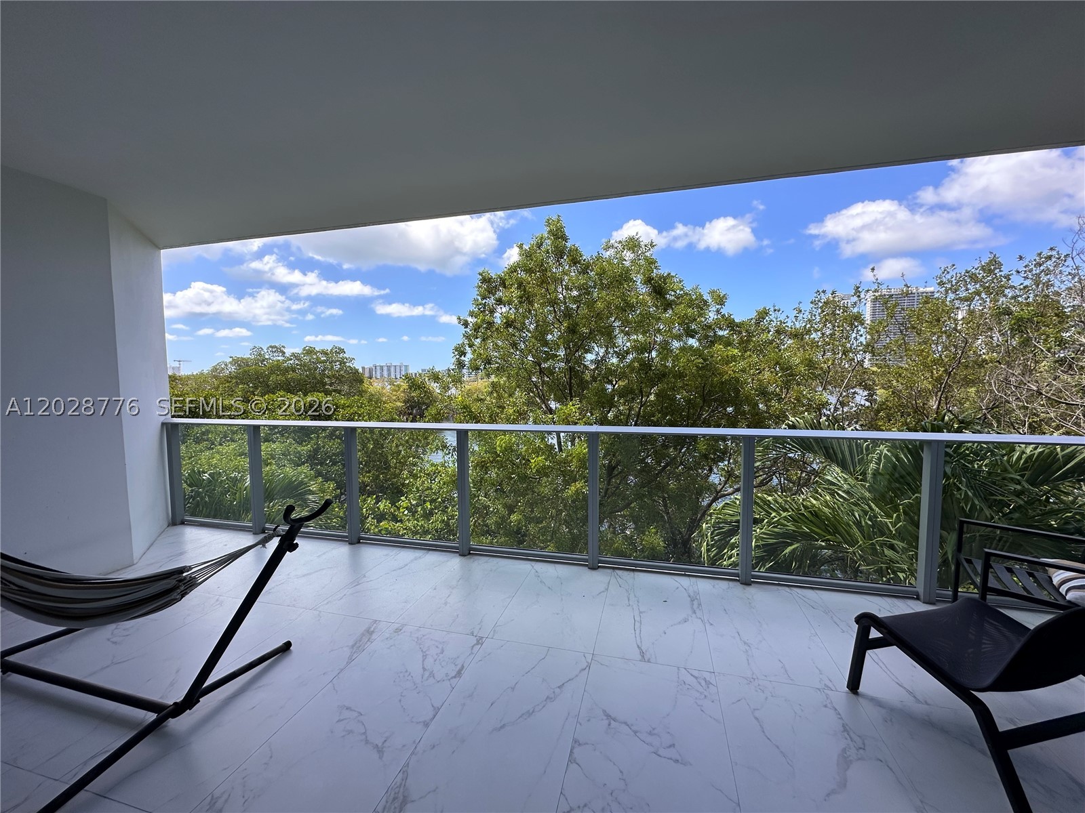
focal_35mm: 14
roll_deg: -0.3
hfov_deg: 102.1
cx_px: 542
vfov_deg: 85.7
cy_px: 406
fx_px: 439
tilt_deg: -4.3
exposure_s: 1/1114
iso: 50
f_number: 2.2
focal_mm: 2.22
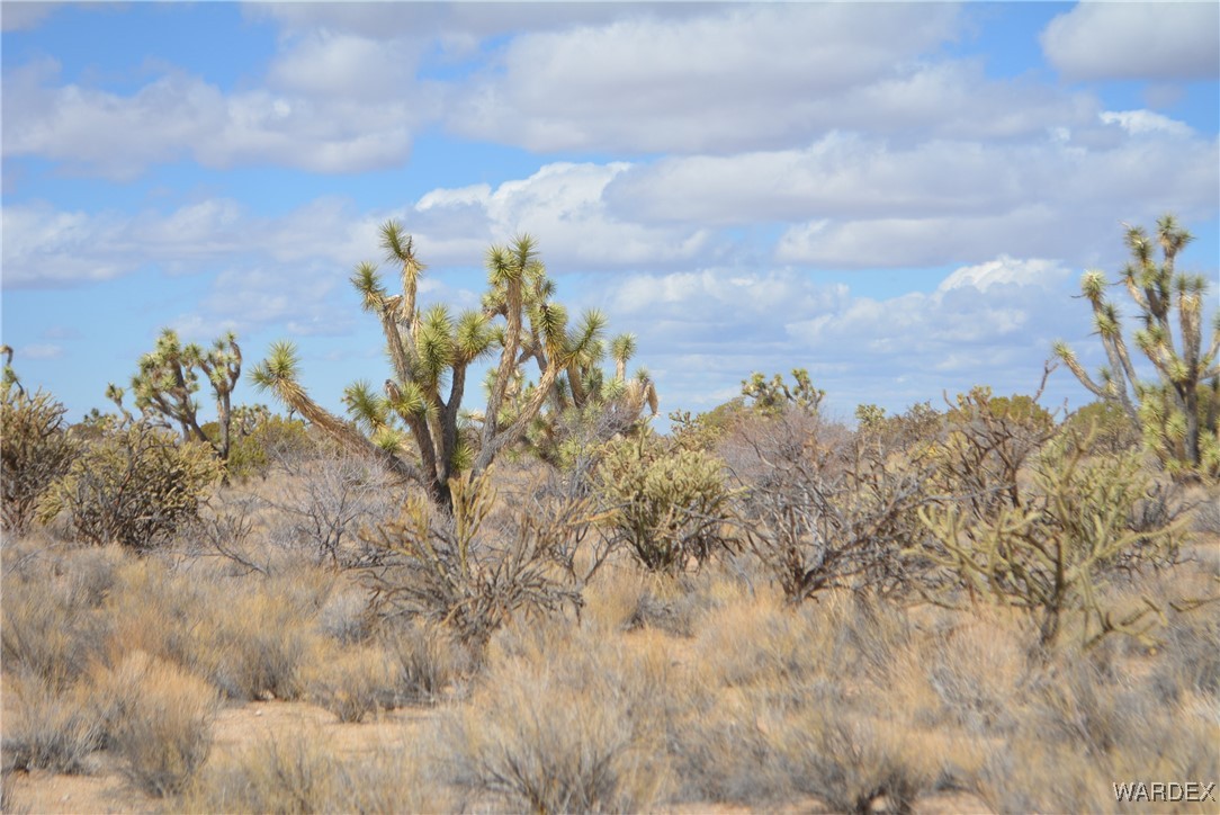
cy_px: 408
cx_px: 610
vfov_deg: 16.6
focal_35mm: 82
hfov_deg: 24.6
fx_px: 2797
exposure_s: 1/1600
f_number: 7.1
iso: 400
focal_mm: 55
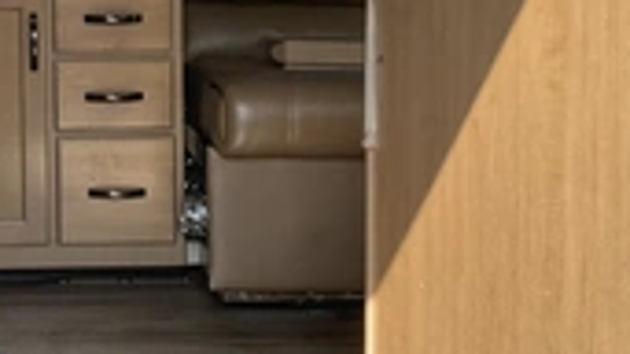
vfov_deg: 16.1
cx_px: 37
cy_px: 33
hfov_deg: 27.4
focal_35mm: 74
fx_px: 1236
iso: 25
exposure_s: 1/268
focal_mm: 3
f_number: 1.8
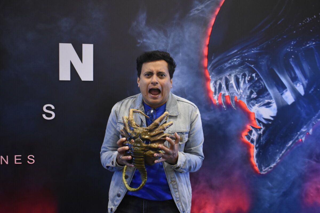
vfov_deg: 33.0
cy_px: 106
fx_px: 360
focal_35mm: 40
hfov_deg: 47.9
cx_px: 160
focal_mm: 27
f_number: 5.6
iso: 3200
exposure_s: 1/125
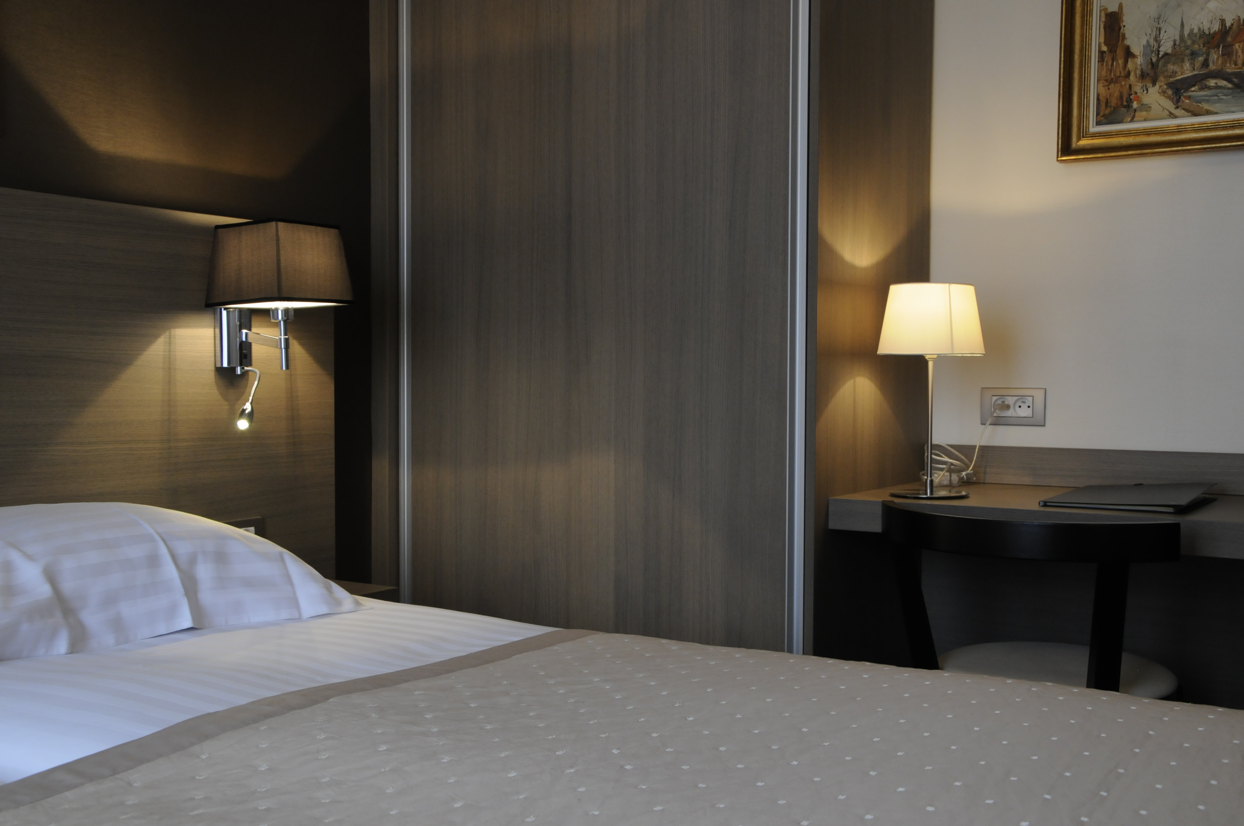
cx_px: 622
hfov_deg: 49.6
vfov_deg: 34.1
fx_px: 1346
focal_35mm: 39
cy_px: 413
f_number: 8
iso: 800
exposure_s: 1/30
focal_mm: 26
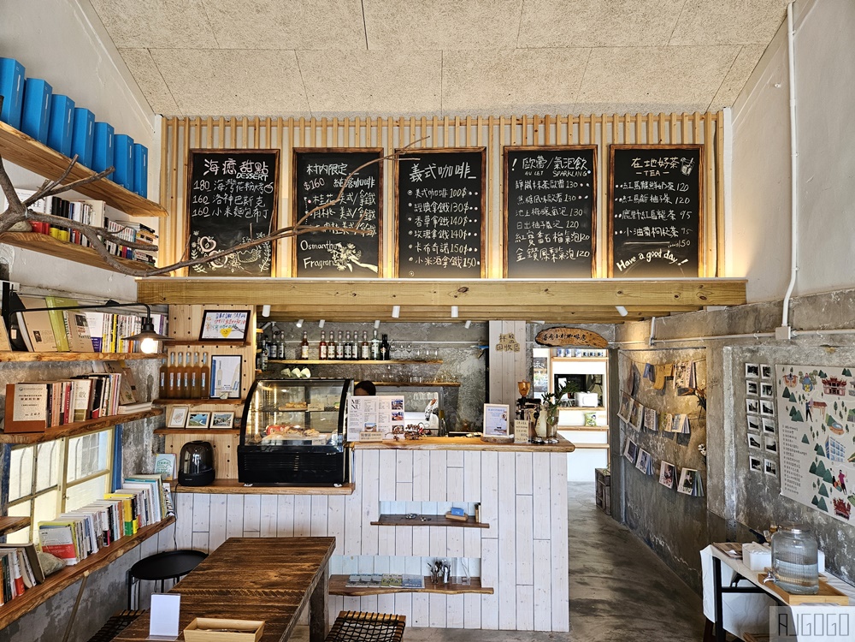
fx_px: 568
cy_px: 321
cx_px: 428
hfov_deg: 73.9
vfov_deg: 58.9
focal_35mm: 23
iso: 125
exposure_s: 1/120
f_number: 1.8
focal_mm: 5.4
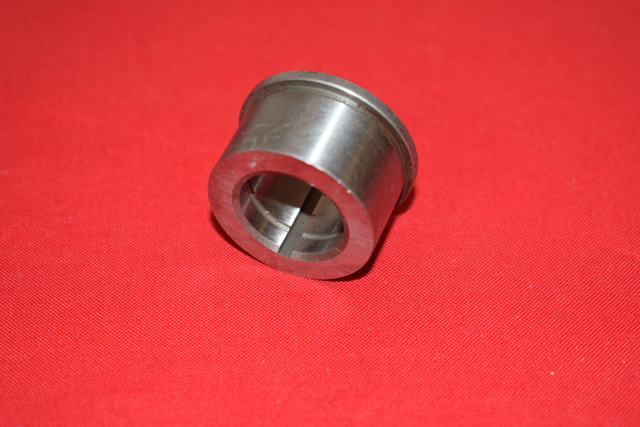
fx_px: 1467
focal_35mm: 82
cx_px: 320
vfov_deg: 16.6
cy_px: 214
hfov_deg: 24.6
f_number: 5.6
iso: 1250
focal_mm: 55
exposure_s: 1/200
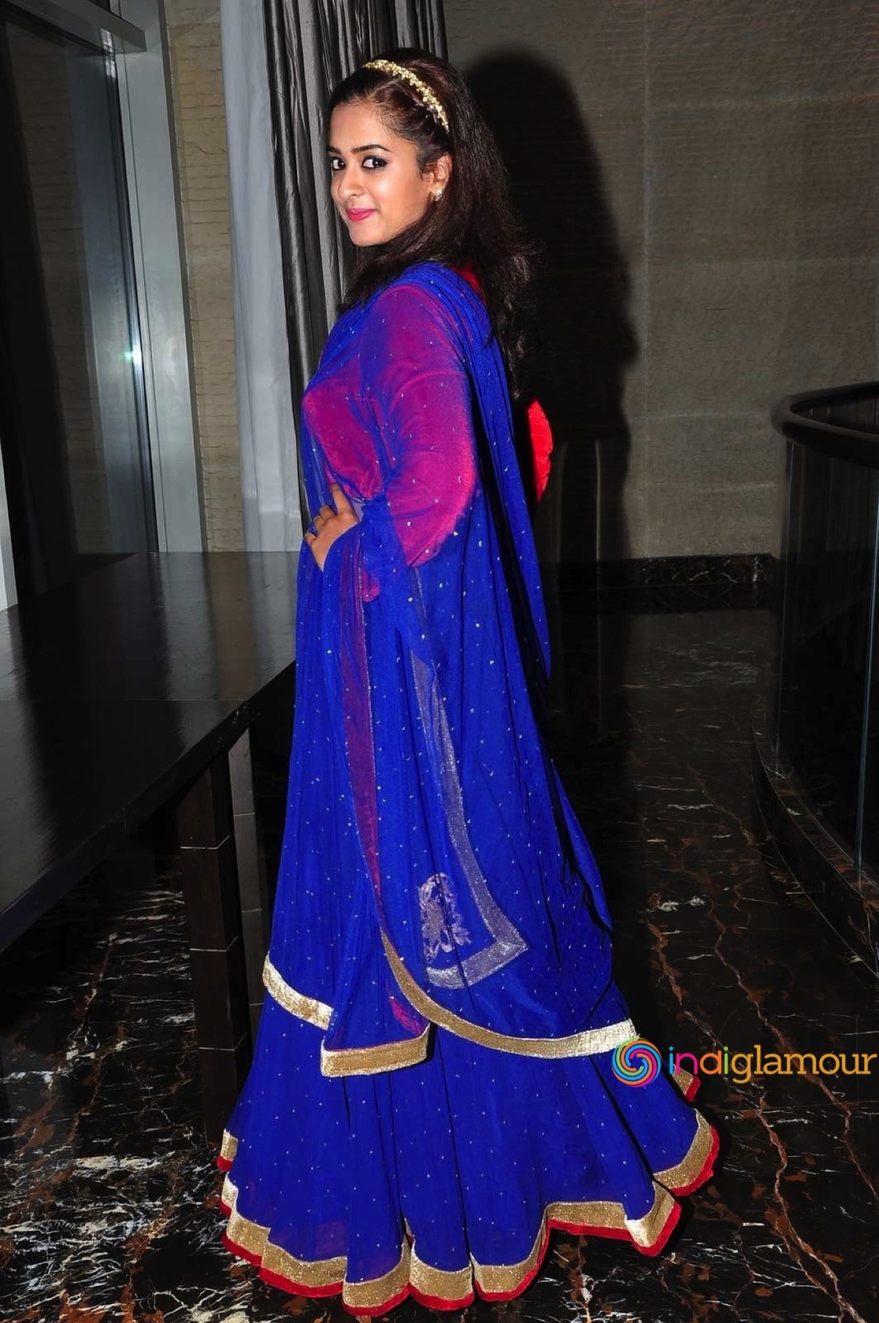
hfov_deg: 34.1
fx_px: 1432
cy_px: 662
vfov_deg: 49.6
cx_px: 440
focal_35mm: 39
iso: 400
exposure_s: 1/125
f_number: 9
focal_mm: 26
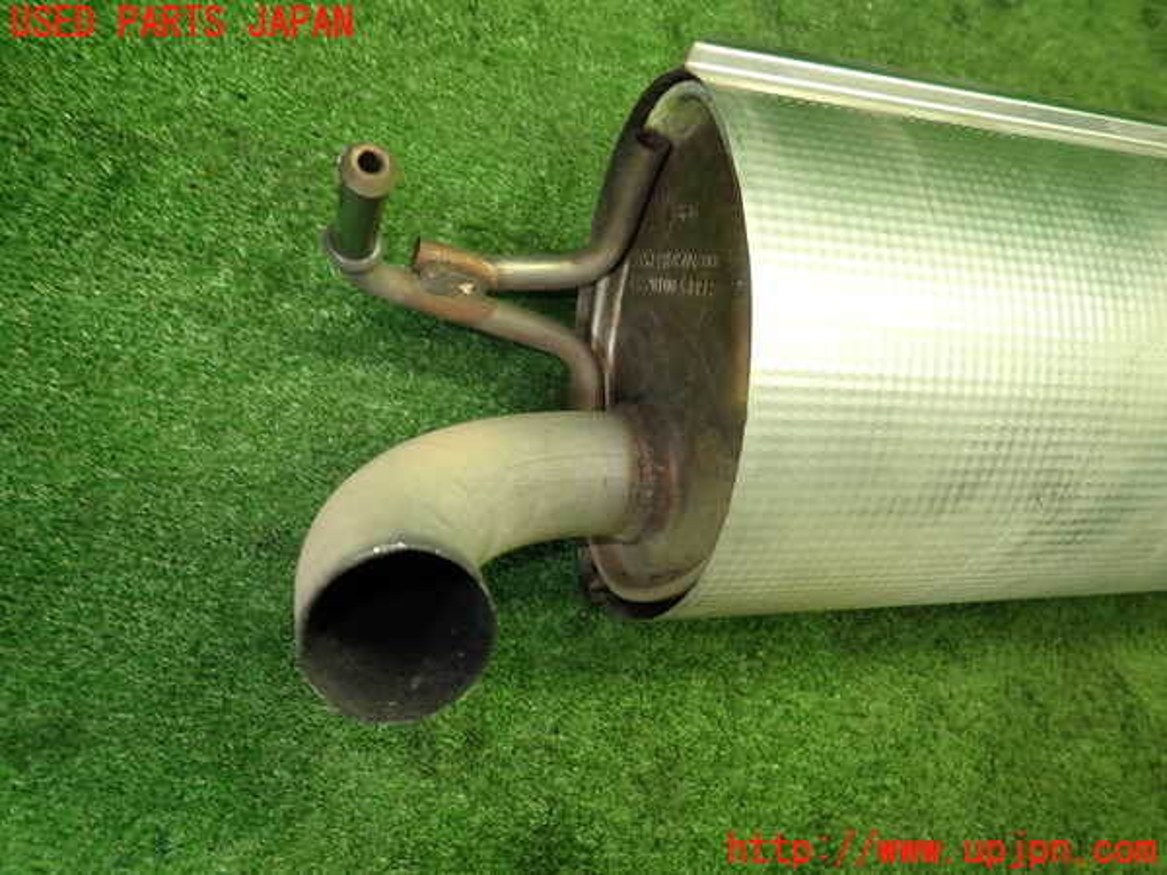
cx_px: 584
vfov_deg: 54.9
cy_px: 438
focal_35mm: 25
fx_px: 843
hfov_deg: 69.4
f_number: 2
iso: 200
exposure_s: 1/40
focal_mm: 4.5
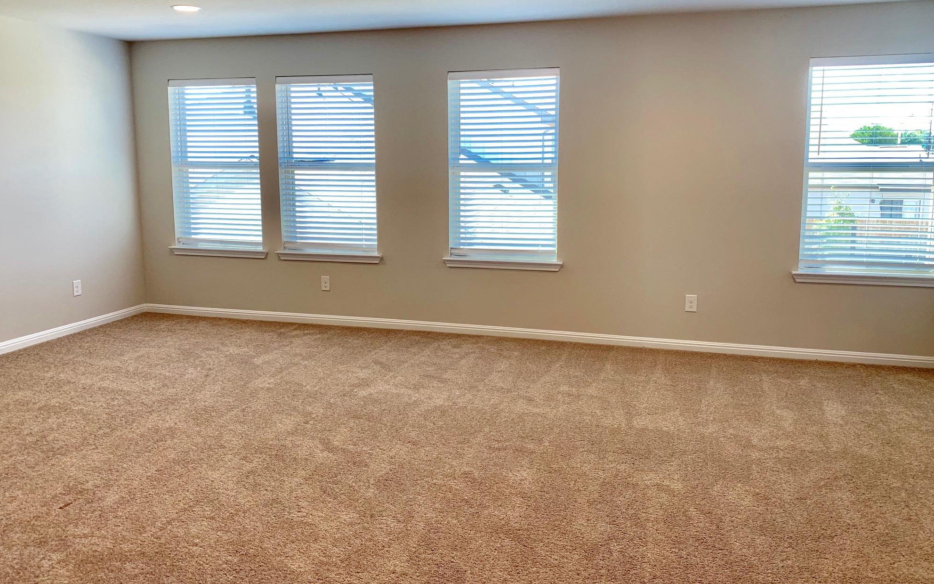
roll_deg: -0.5
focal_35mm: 28
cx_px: 473
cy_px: 253
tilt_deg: -6.0
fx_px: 713
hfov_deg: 66.5
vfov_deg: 44.4
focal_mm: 4.25
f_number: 1.8
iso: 64
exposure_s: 1/120
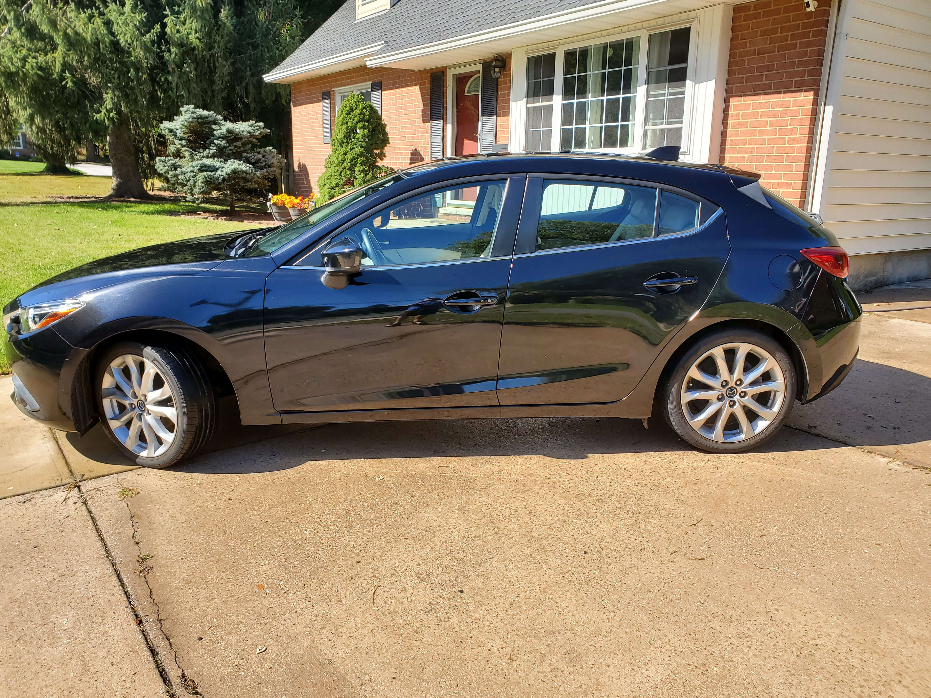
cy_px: 340
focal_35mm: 27
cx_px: 467
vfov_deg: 51.3
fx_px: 726
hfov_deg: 65.3
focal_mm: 4.3
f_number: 2.4
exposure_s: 1/667
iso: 50
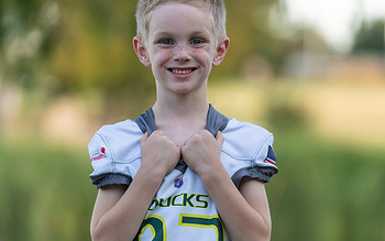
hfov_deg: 8.2
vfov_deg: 5.2
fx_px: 2676
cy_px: 114
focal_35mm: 255
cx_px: 198
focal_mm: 151
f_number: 2.8
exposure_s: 1/320
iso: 160
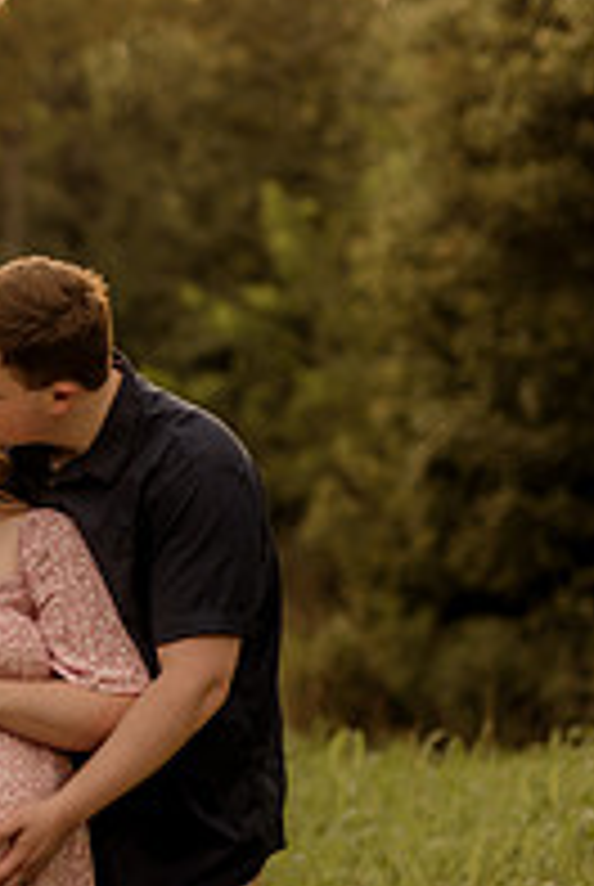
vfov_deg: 17.8
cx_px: -27
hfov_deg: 11.9
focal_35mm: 114
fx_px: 2811
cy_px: 639
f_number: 1.8
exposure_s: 1/640
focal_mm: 50
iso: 125
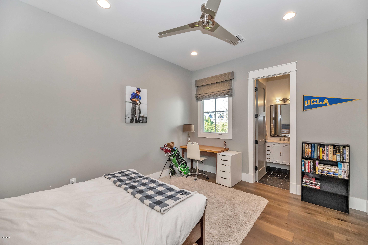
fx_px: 143
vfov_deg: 81.2
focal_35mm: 14
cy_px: 122
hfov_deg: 104.3
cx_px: 184
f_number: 6.3
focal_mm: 14
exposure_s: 1/100
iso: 1000
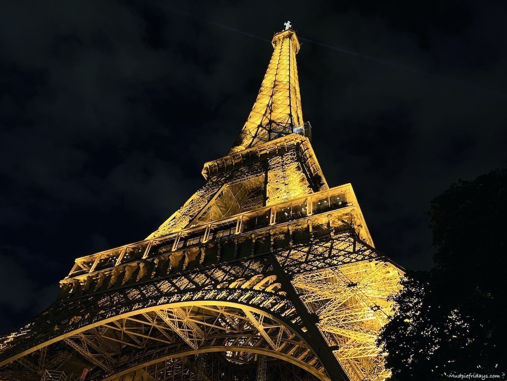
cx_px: 254
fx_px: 381
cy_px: 190
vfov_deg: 53.1
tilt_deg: +48.3
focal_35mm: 26
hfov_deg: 67.3
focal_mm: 5.7
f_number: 1.5
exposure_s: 1/33
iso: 500
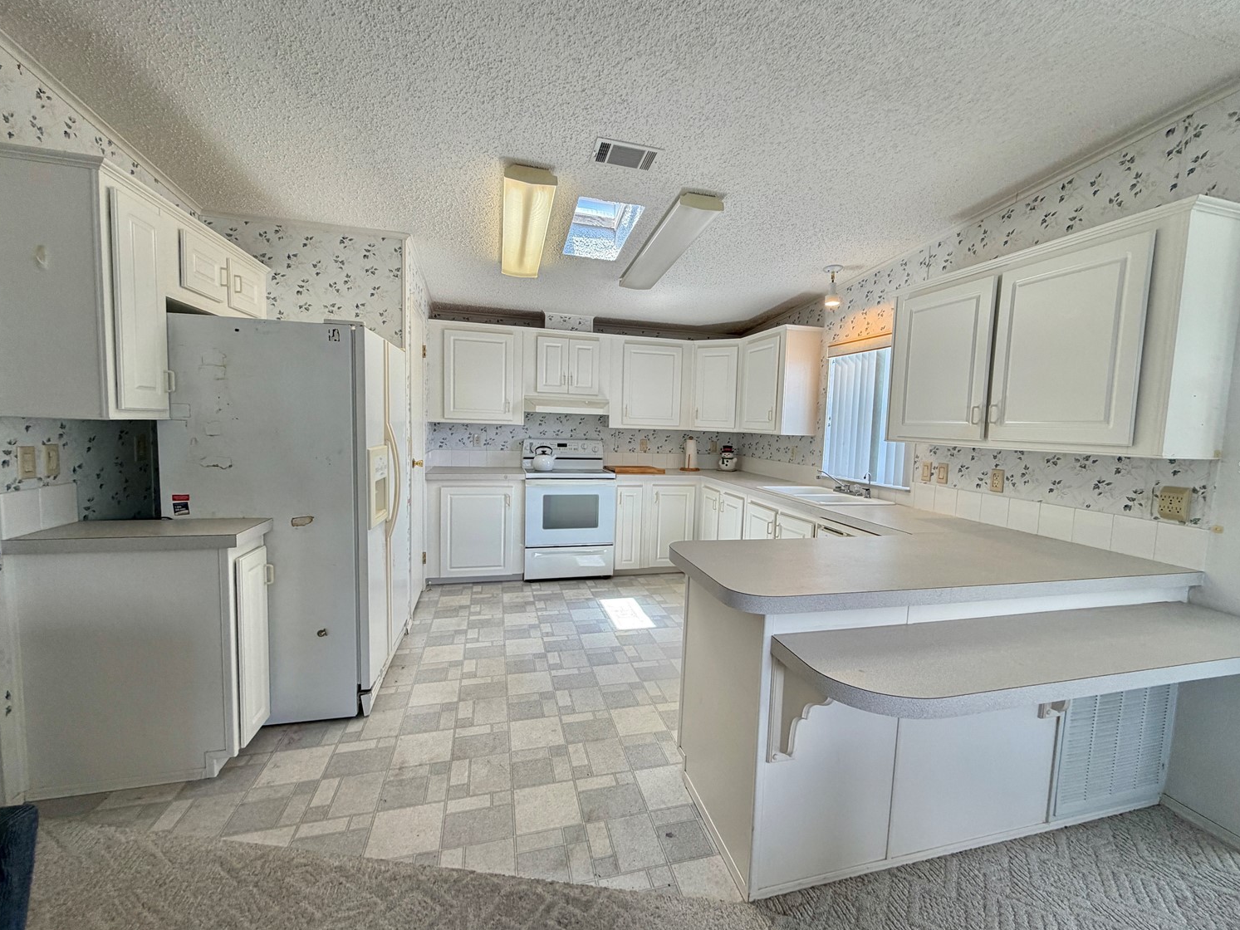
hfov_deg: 98.1
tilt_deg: -4.8
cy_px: 467
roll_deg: -2.0
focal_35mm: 15
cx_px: 652
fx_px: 537
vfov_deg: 81.8
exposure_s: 1/120
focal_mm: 2.22
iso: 125
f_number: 2.2
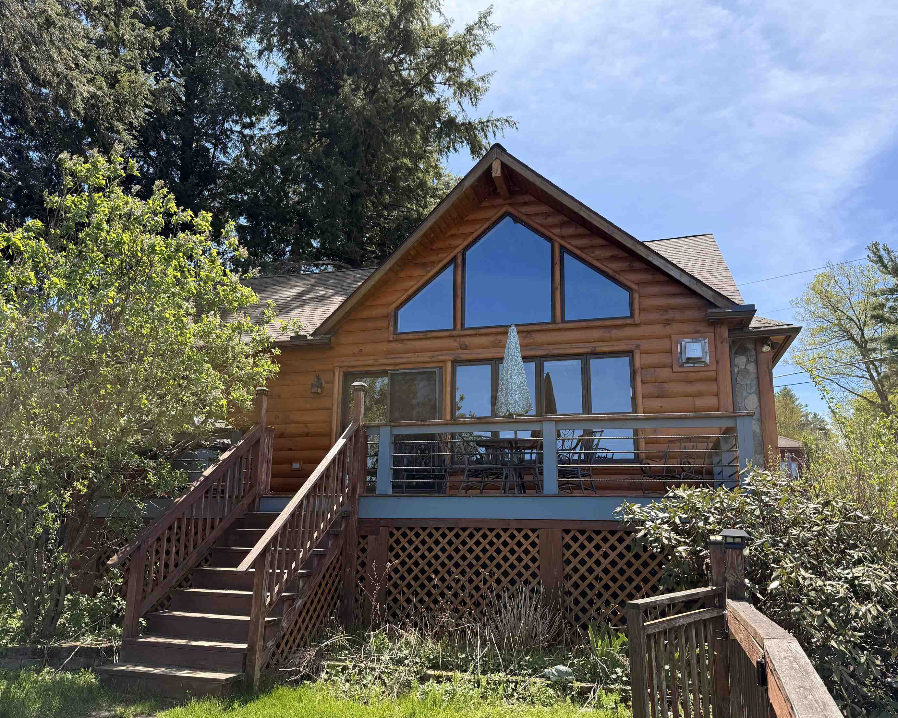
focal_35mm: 26
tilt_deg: +13.4
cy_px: 369
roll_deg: -0.6
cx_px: 456
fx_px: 691
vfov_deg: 54.9
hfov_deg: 66.0
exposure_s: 1/2299
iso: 80
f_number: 1.78
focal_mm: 6.76
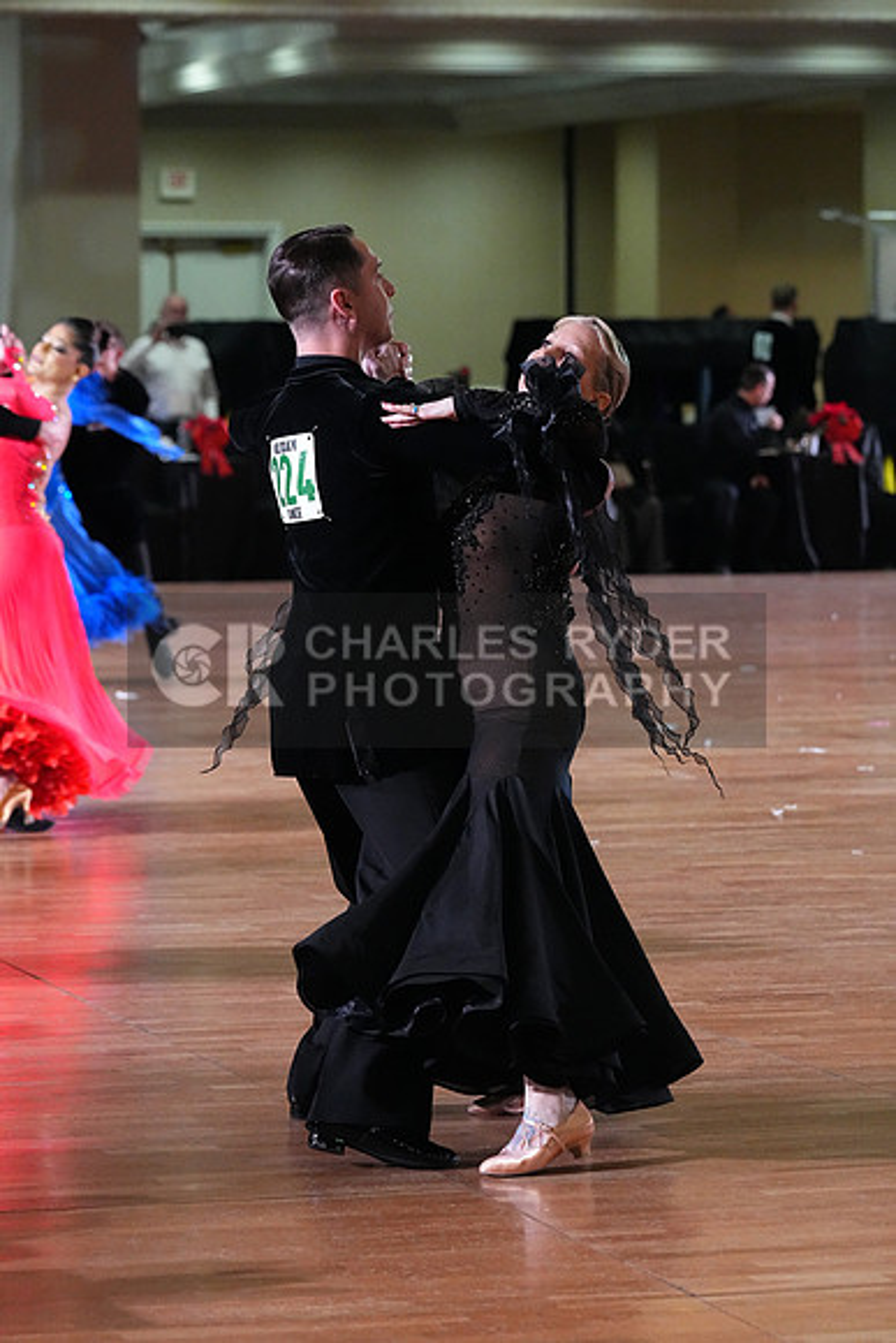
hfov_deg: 9.6
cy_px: 672
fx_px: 5335
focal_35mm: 143
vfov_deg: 14.3
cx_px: 448
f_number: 5.6
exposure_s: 1/400
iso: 10000
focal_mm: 143
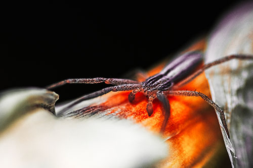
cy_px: 84
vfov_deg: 6.5
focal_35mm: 210
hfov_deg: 9.8
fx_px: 1475
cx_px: 126
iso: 1600
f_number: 11
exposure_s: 1/3200
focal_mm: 210
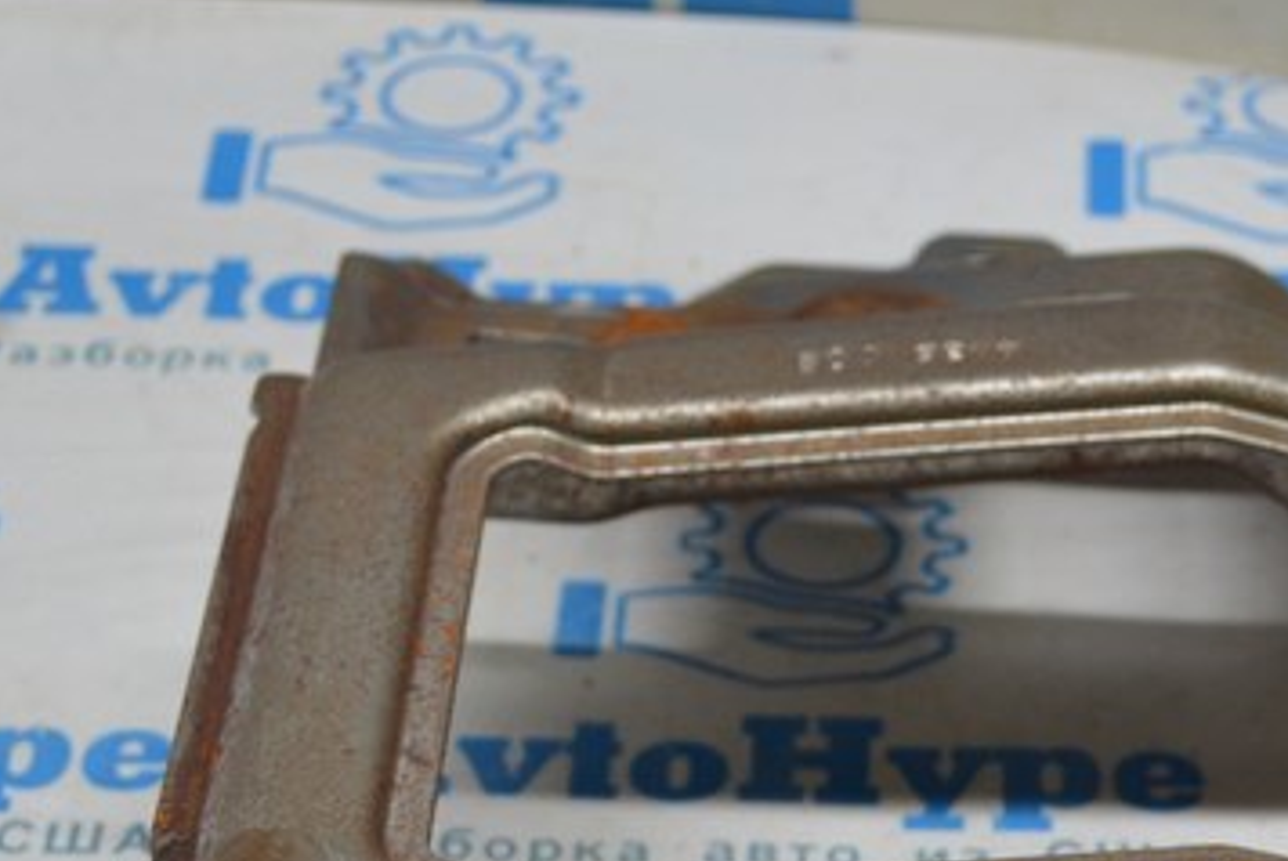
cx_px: 1093
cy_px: 848
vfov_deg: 9.9
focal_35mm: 138
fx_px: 4941
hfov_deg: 14.7
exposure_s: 1/100
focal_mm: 32
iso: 400
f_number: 5
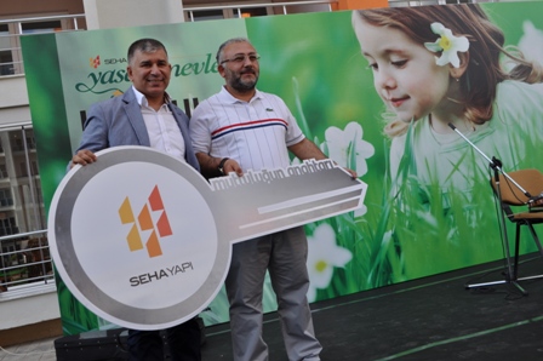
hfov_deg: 53.2
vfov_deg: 36.8
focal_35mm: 36
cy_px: 180
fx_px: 543
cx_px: 272
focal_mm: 24
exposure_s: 1/250
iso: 200
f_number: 8
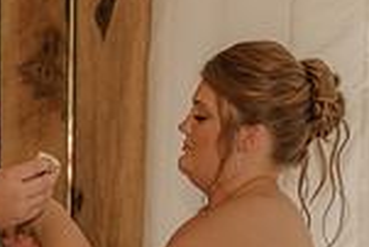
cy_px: 220
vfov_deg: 6.8
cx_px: 86
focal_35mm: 203
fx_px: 2083
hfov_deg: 10.1
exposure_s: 1/200
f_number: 3.2
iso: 500
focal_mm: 53
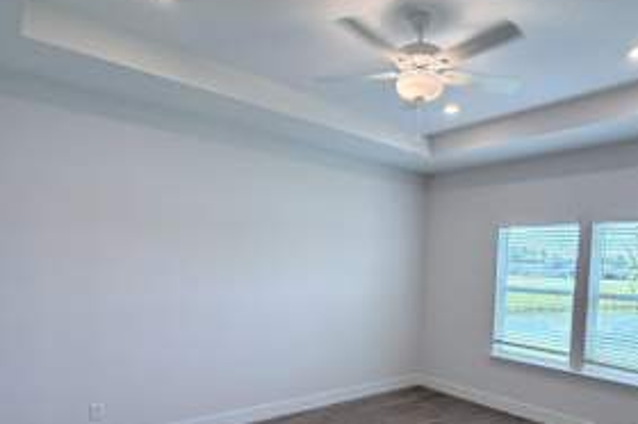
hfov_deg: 70.4
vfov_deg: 49.7
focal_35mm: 25
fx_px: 443
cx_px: 399
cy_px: 303
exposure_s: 1/120
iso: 125
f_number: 2.2
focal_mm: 2.22
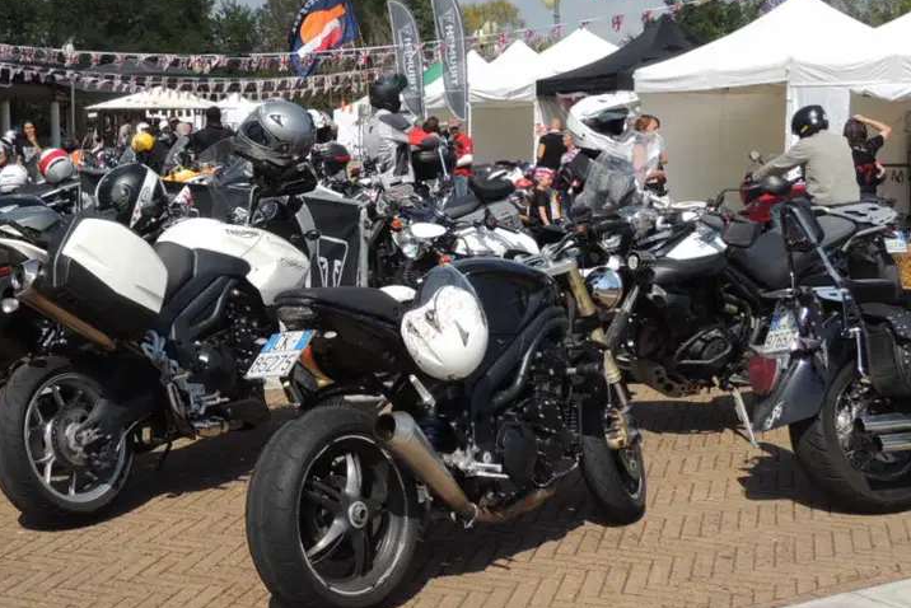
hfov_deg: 36.3
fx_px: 1367
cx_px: 271
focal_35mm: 54
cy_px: 249
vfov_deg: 25.0
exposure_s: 1/1250
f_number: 3.3
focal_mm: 5.5
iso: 100
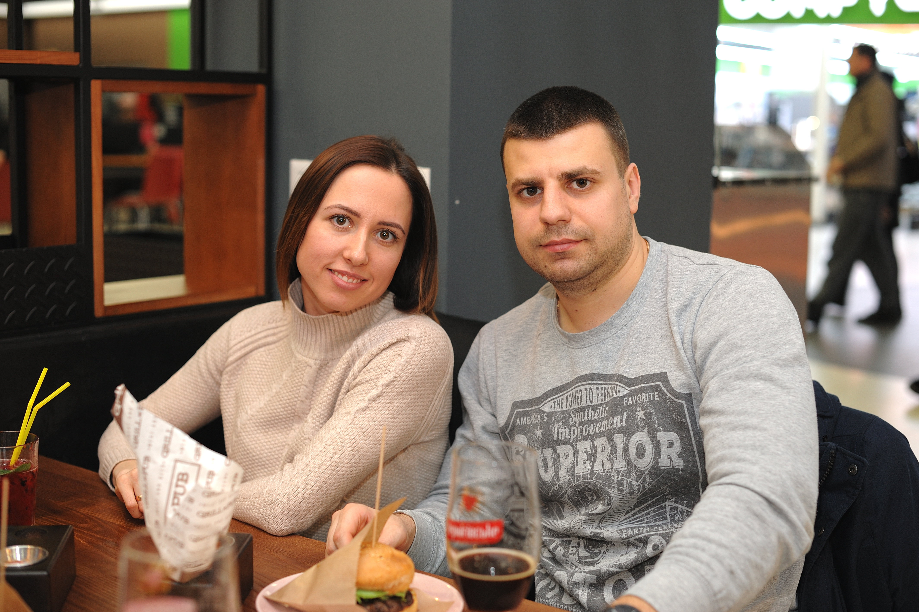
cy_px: 306
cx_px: 460
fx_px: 1276
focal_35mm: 50
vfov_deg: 27.0
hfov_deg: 39.6
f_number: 2.8
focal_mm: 50
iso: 400
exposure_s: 1/60
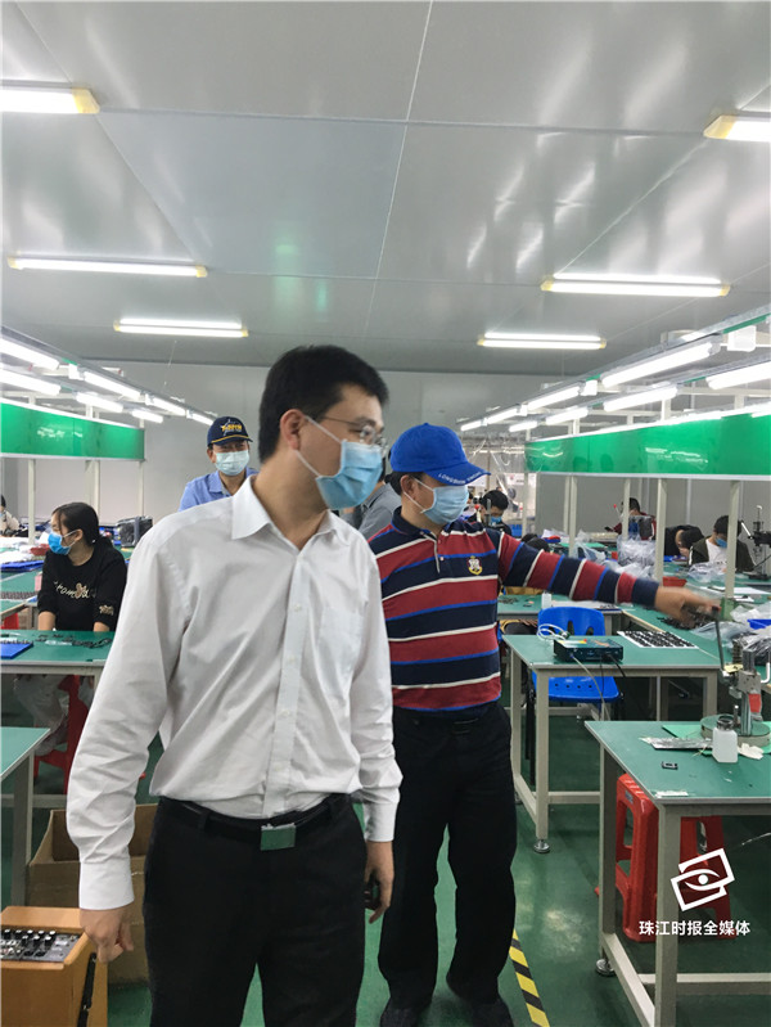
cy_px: 514
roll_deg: +0.9
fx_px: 861
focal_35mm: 29
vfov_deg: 61.6
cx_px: 386
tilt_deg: -3.4
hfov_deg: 48.3
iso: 50
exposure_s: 1/33
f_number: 2.2
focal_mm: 4.15
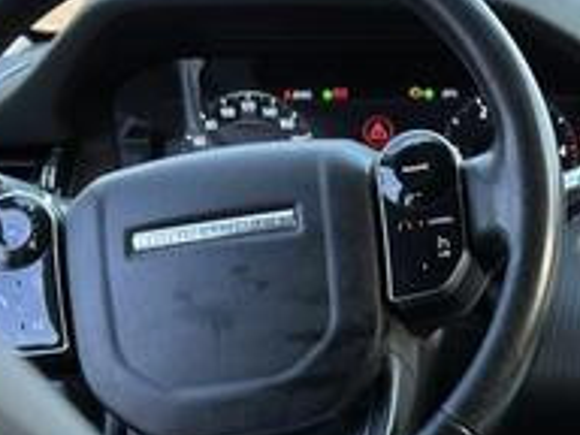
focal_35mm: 163
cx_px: 939
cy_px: 536
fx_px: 2731
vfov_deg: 9.0
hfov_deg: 11.5
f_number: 1.78
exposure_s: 1/121
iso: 64
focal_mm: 6.86
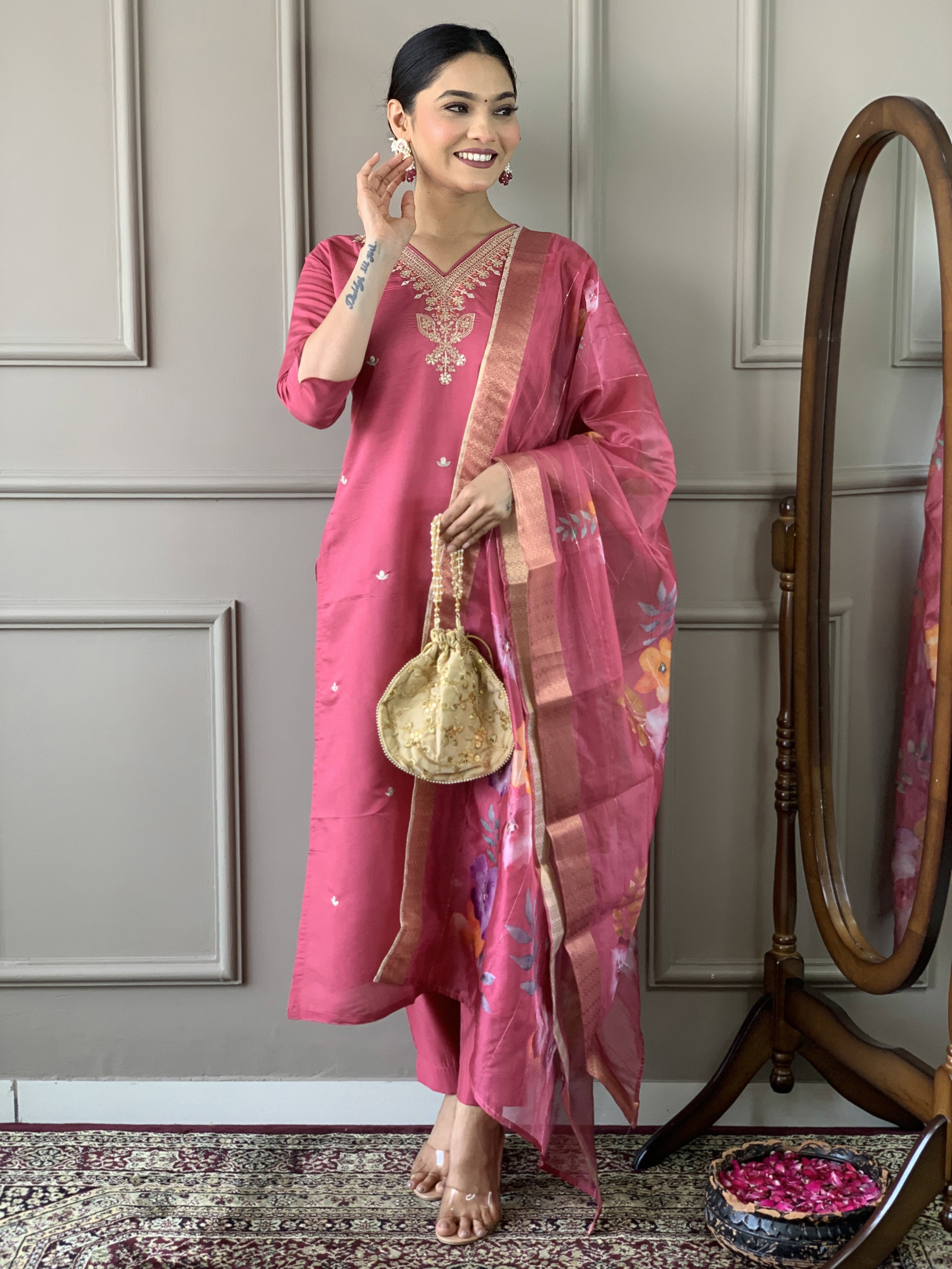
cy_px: 634
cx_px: 476
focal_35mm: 52
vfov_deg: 36.8
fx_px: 1907
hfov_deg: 28.0
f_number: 2.4
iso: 64
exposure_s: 1/100
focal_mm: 6
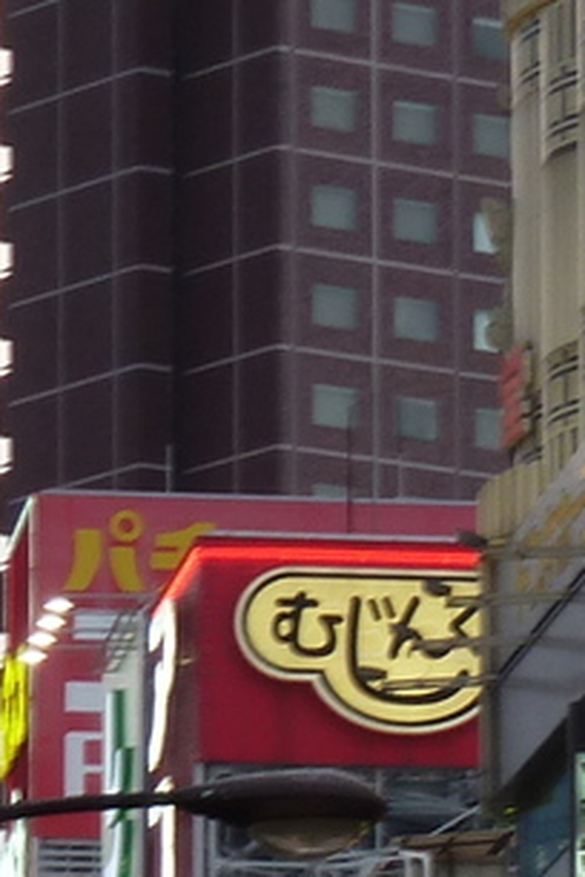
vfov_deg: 4.9
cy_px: 894
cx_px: 1861
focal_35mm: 424
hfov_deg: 3.2
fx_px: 10334
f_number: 4.2
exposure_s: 1/15
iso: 80
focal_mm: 12.8
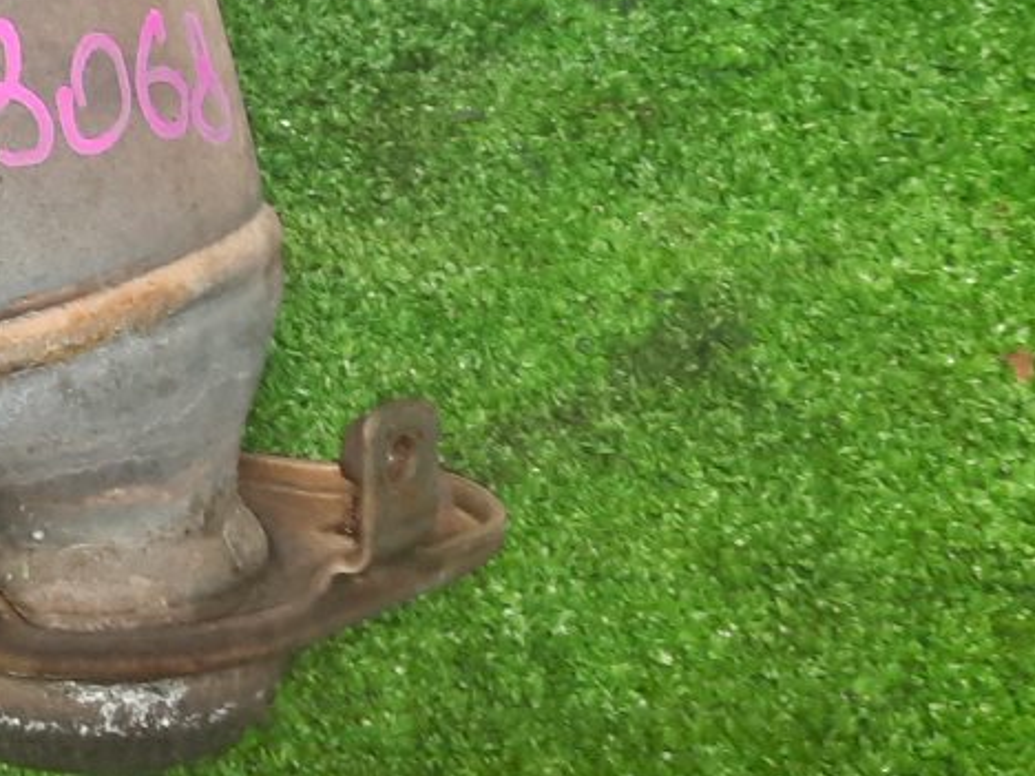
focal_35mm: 77
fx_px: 2302
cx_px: -150
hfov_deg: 23.5
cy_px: 27
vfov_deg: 18.7
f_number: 2
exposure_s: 1/33
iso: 273
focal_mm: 4.6
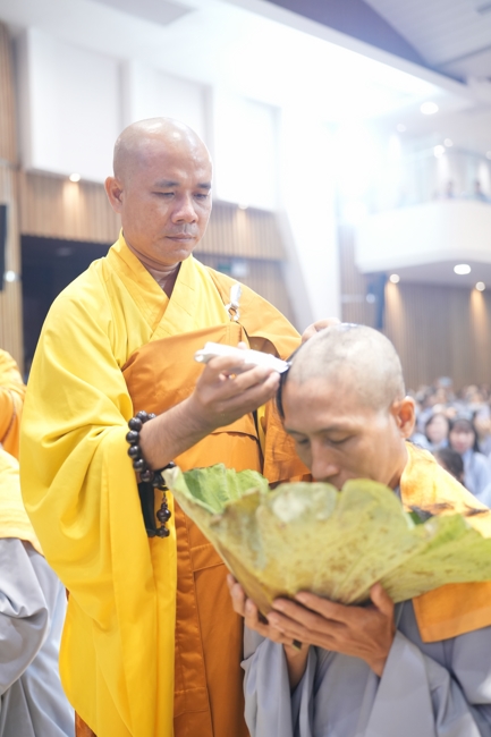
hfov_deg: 35.0
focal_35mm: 38
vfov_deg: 50.7
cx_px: 246
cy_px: 368
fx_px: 778
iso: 1250
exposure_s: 1/80
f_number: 2
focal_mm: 38
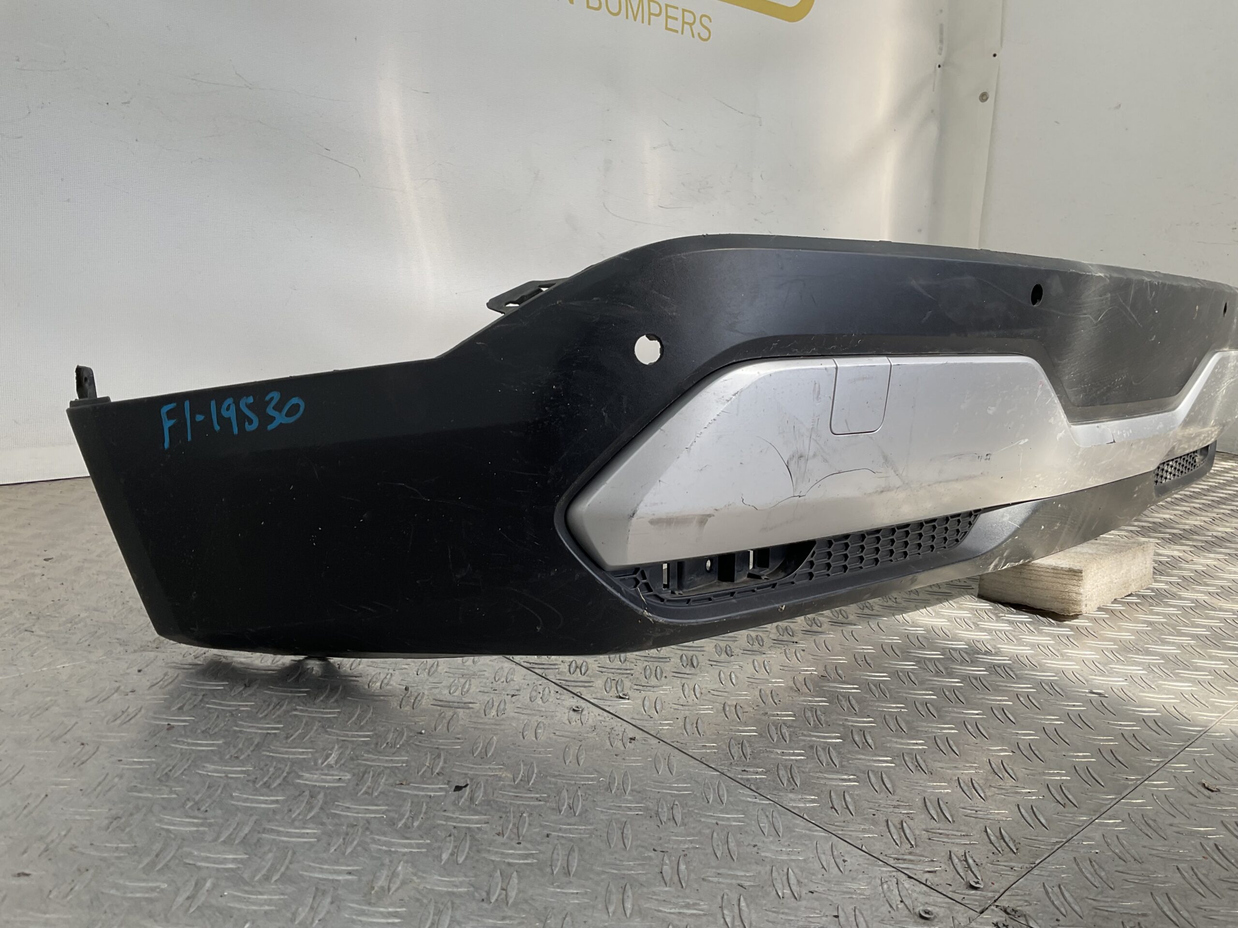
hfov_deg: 61.7
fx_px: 1037
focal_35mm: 29
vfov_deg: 48.2
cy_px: 464
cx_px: 619
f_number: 1.8
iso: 16
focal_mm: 3
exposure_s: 1/238
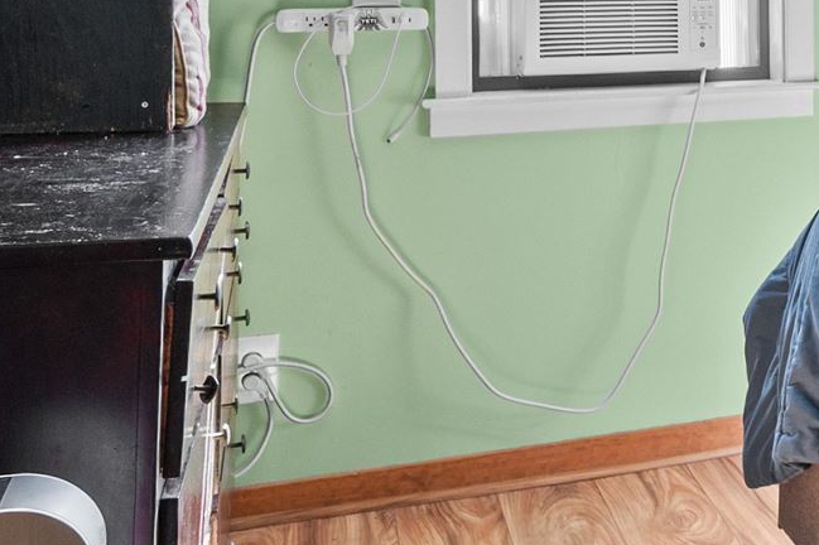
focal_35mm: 71
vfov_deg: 18.4
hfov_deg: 22.5
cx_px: 1281
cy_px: -60
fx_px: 1614
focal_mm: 15
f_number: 7.1
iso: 250
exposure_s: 1/1.25
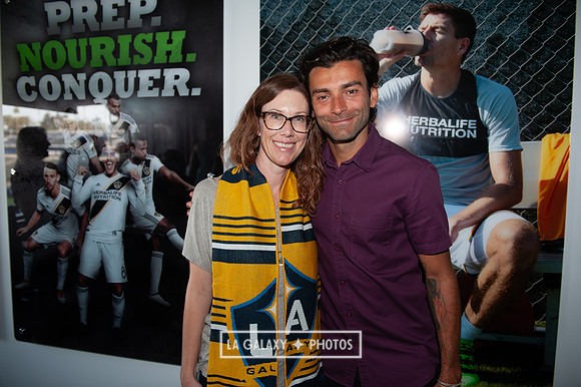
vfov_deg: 47.9
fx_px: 435
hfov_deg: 67.4
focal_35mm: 27
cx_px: 290
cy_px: 194
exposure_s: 1/60
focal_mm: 27
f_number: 3.5
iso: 200
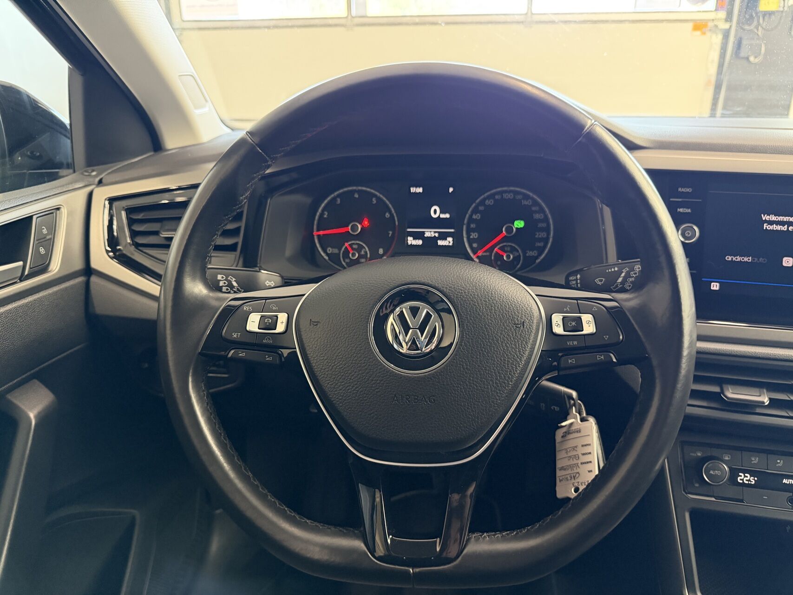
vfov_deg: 56.8
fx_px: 550
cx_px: 396
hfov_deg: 71.6
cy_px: 298
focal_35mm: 24
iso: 640
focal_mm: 6.76
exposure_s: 1/33
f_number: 1.78
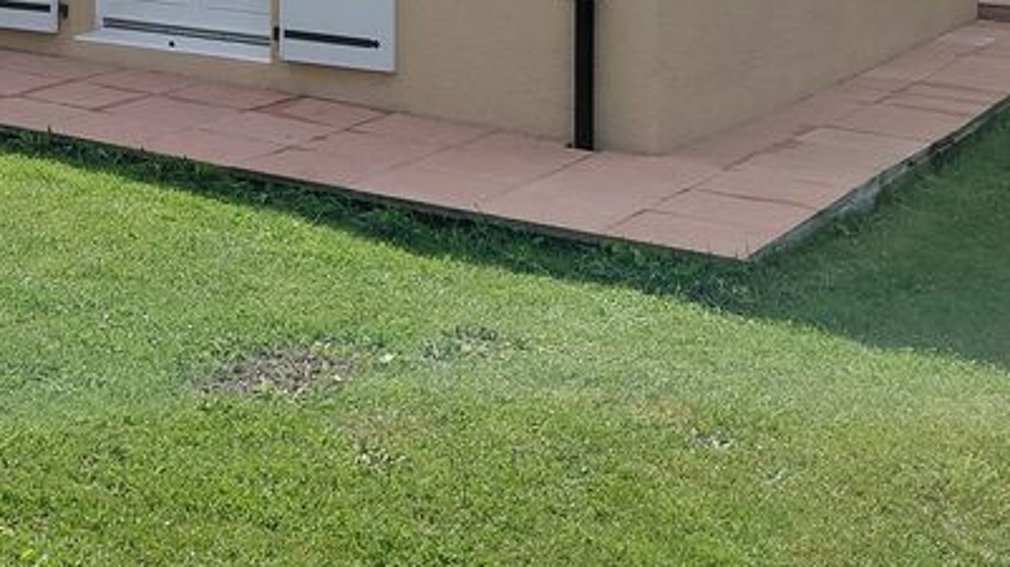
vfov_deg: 16.1
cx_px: 78
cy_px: -295
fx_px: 1820
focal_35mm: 68
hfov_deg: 29.6
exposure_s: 1/4472
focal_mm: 4.69
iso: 64
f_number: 1.8
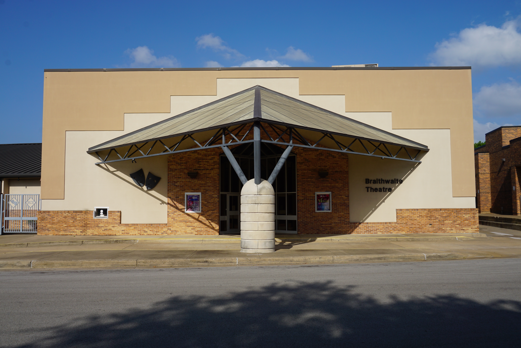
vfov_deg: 41.7
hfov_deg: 59.5
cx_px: 260
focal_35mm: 32
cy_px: 174
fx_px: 456
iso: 100
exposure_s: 1/250
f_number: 11
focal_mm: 21
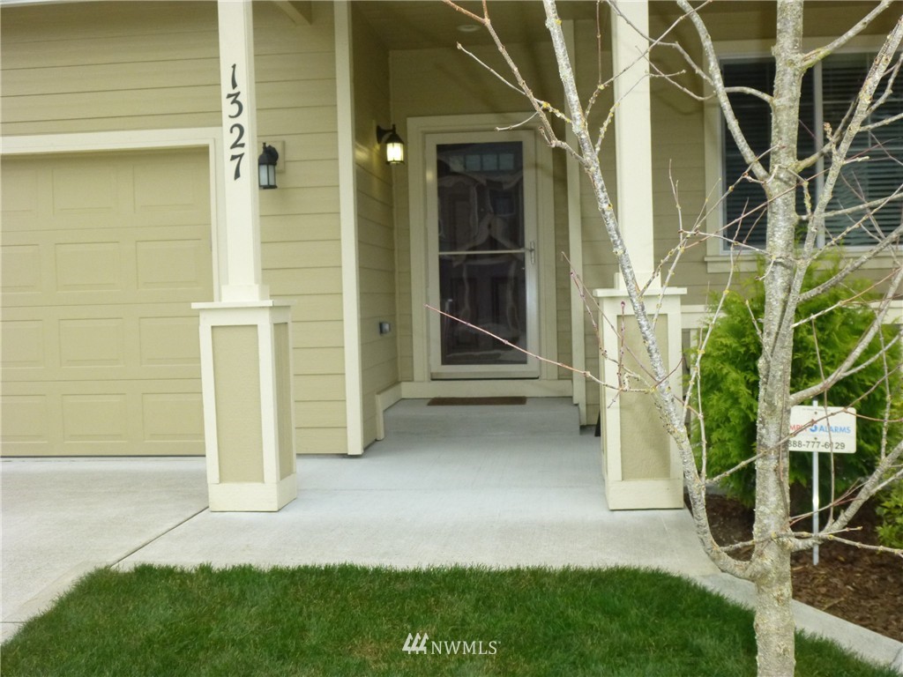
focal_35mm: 39
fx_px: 1017
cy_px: 338
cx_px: 452
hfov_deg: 47.9
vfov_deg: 36.8
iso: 400
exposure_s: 1/400
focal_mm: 6.9
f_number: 3.7
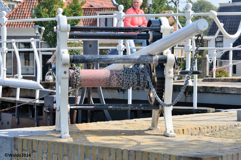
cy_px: 80
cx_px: 120
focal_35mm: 108
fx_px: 722
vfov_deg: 12.6
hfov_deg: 19.0
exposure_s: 1/125
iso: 110
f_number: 11
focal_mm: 72
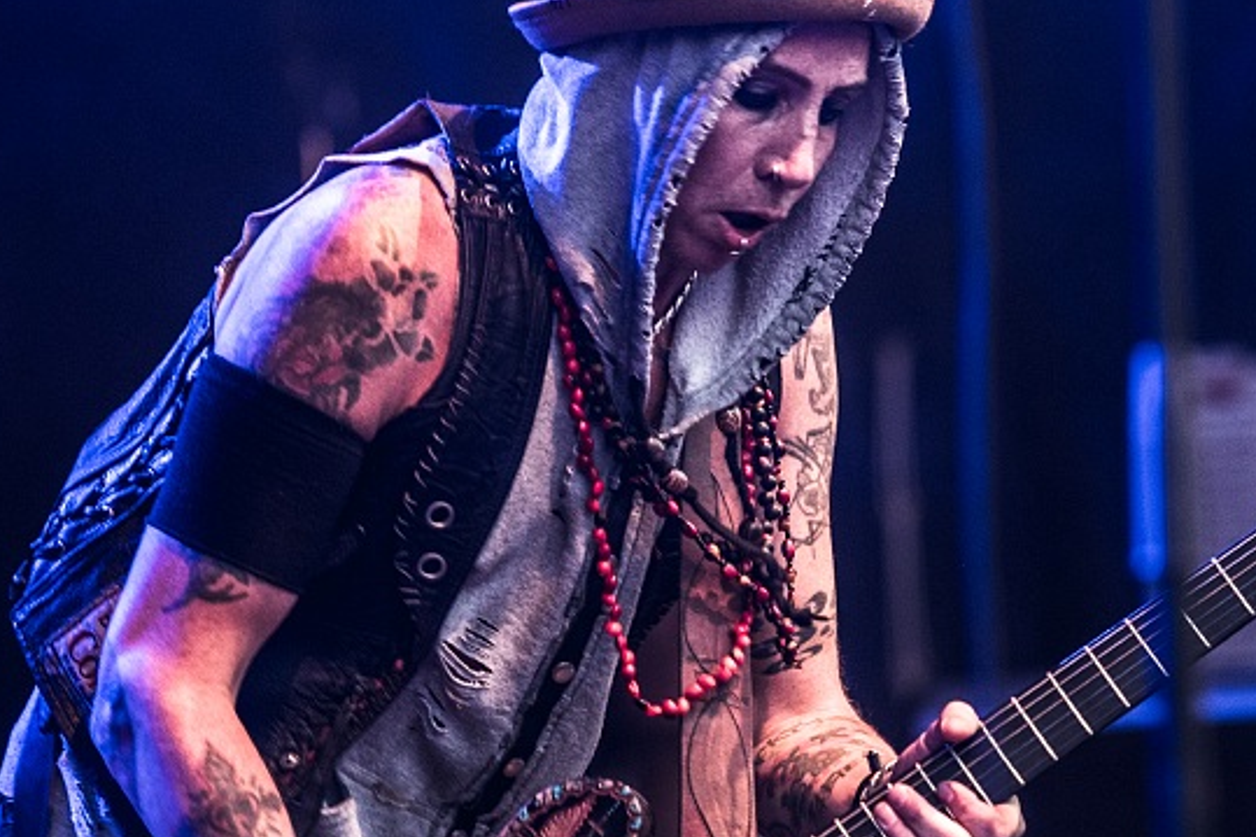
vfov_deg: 4.4
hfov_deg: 6.6
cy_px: 343
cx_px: 767
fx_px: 10835
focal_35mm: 311
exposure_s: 1/160
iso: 1600
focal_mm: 155
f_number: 2.8
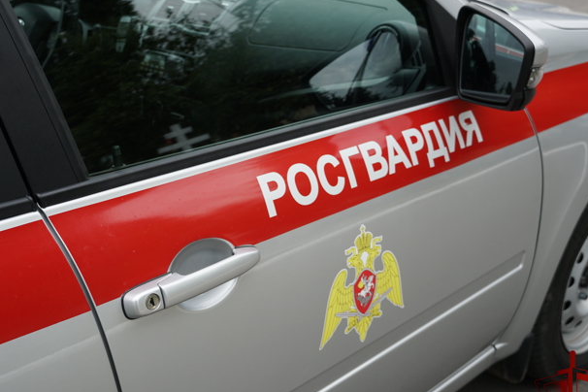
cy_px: 225
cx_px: 255
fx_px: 849
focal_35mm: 52
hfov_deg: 38.1
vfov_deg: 26.0
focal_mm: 28
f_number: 4.5
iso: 125
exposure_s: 1/160
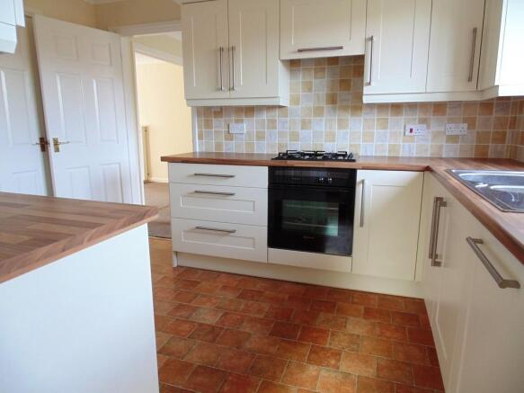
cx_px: 262
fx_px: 333
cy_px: 196
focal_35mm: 22
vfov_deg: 61.1
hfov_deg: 76.4
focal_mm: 4
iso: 100
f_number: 3.1
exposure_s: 1/30
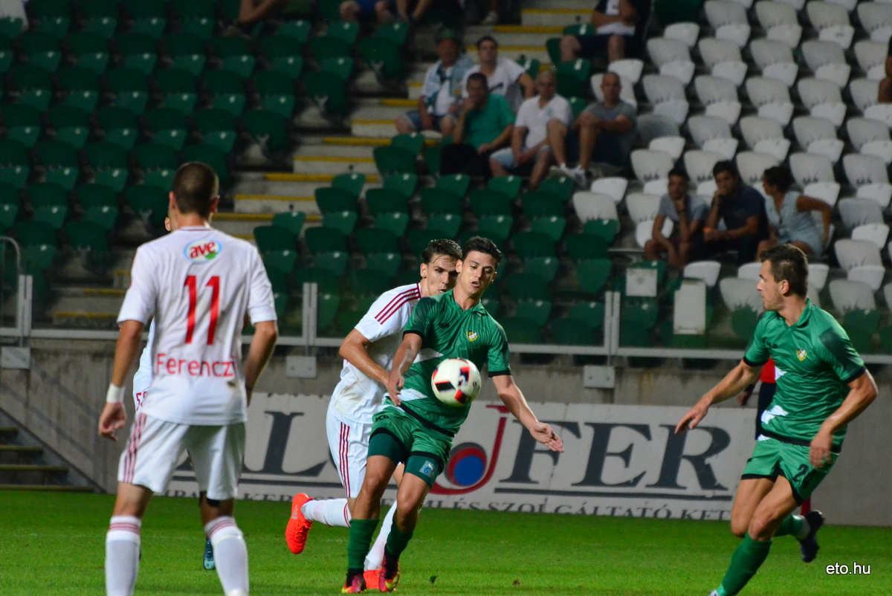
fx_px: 10042
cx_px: 446
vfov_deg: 3.4
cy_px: 298
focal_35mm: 405
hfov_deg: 5.1
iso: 3200
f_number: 5.6
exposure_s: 1/500
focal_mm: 270
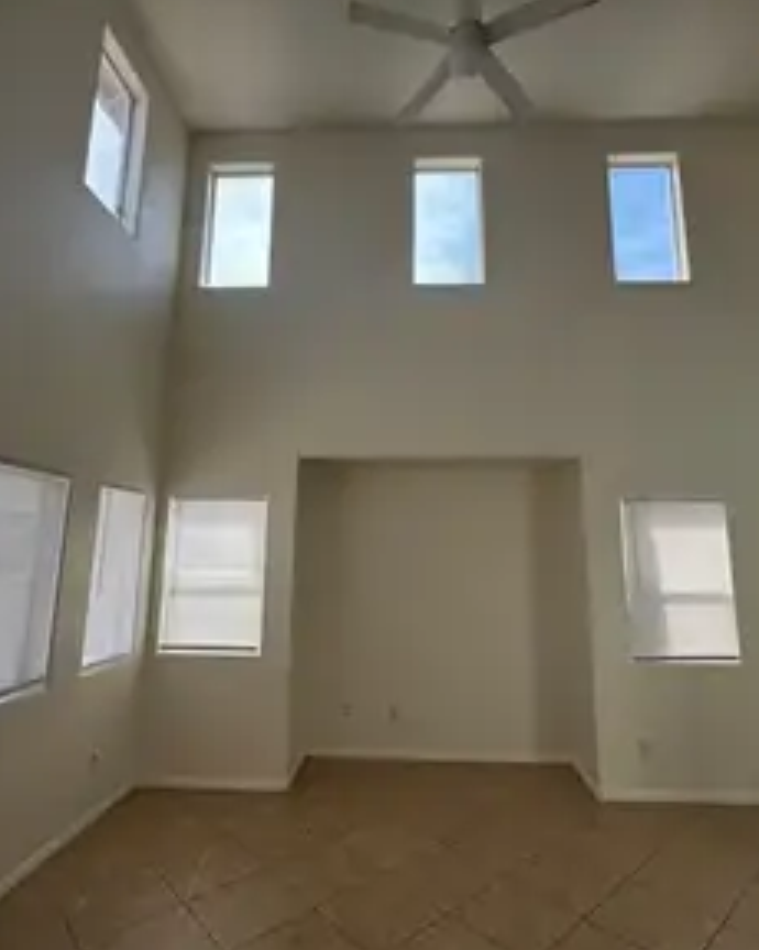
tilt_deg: +9.6
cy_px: 462
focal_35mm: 19
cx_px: 393
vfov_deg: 83.3
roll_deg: -0.7
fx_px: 534
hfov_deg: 70.8
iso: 40
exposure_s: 1/473
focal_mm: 2.22
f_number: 2.2
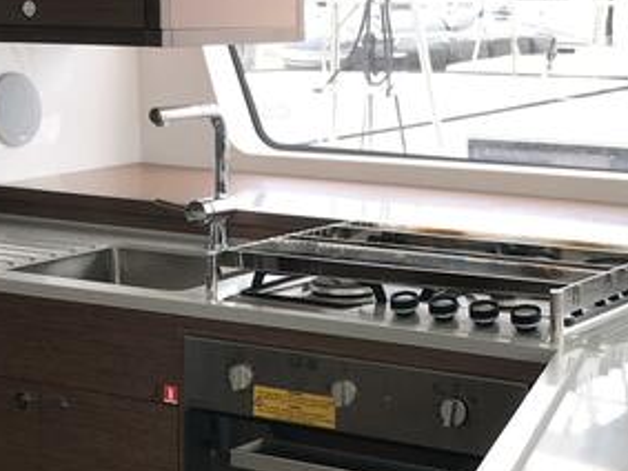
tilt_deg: -11.8
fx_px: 1614
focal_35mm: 89
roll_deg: -1.3
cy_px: 343
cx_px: 295
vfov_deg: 16.5
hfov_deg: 22.0
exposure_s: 1/107
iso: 20
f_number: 1.8
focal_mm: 3.99
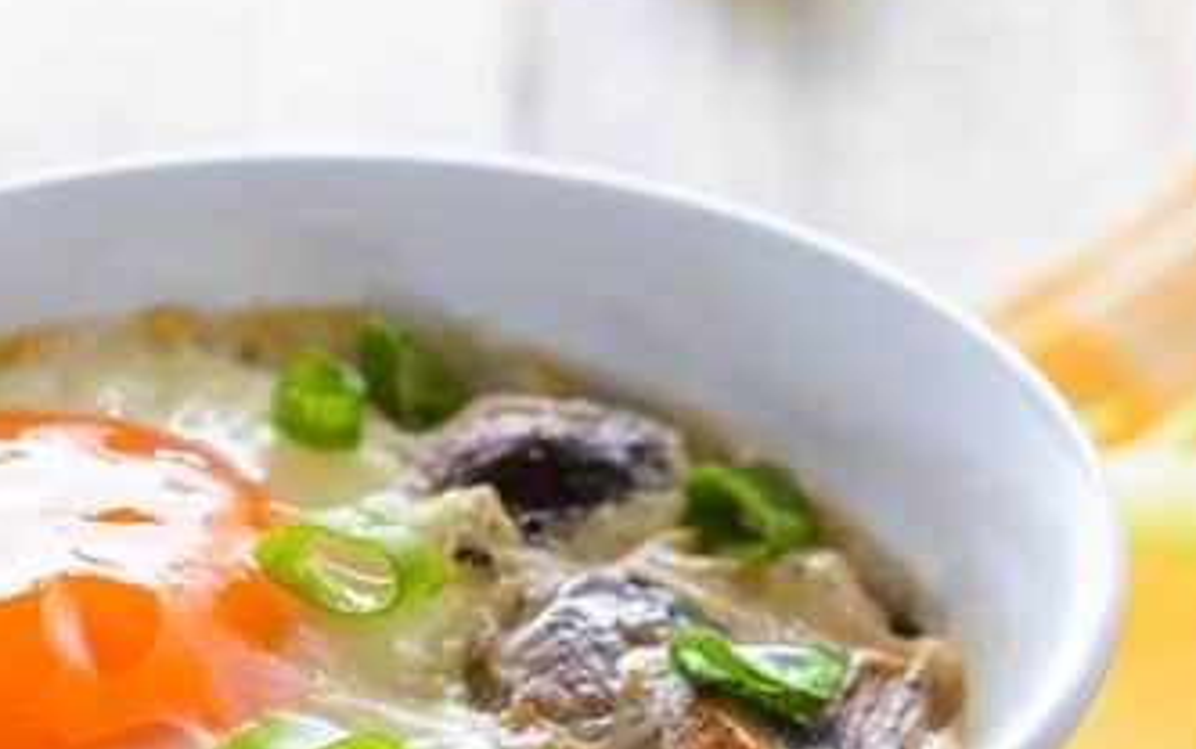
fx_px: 7176
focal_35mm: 220
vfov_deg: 5.9
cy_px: 1006
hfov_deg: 9.5
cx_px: 847
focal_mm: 70
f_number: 7.1
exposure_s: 1/100
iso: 200
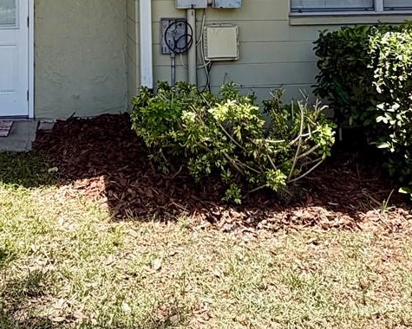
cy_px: -57
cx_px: 114
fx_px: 561
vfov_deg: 28.8
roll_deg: +1.4
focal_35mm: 46
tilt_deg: +1.8
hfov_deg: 39.5
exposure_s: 1/701
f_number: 2.2
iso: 40
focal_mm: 2.22
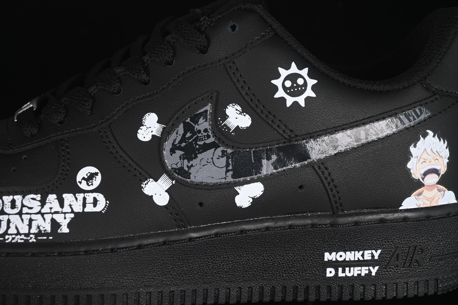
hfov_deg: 27.0
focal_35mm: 75
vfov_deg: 18.2
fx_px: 954
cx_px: 229
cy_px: 152
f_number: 6.3
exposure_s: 1/50
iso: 160
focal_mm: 50
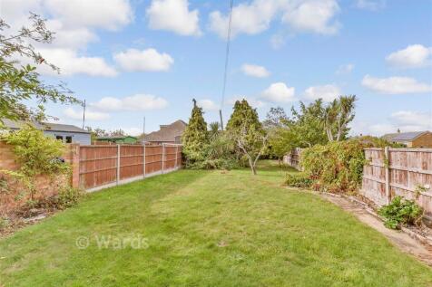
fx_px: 180
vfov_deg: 77.3
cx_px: 216
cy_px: 144
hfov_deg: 100.4
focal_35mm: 15
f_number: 11
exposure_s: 1/500
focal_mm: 10
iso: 800
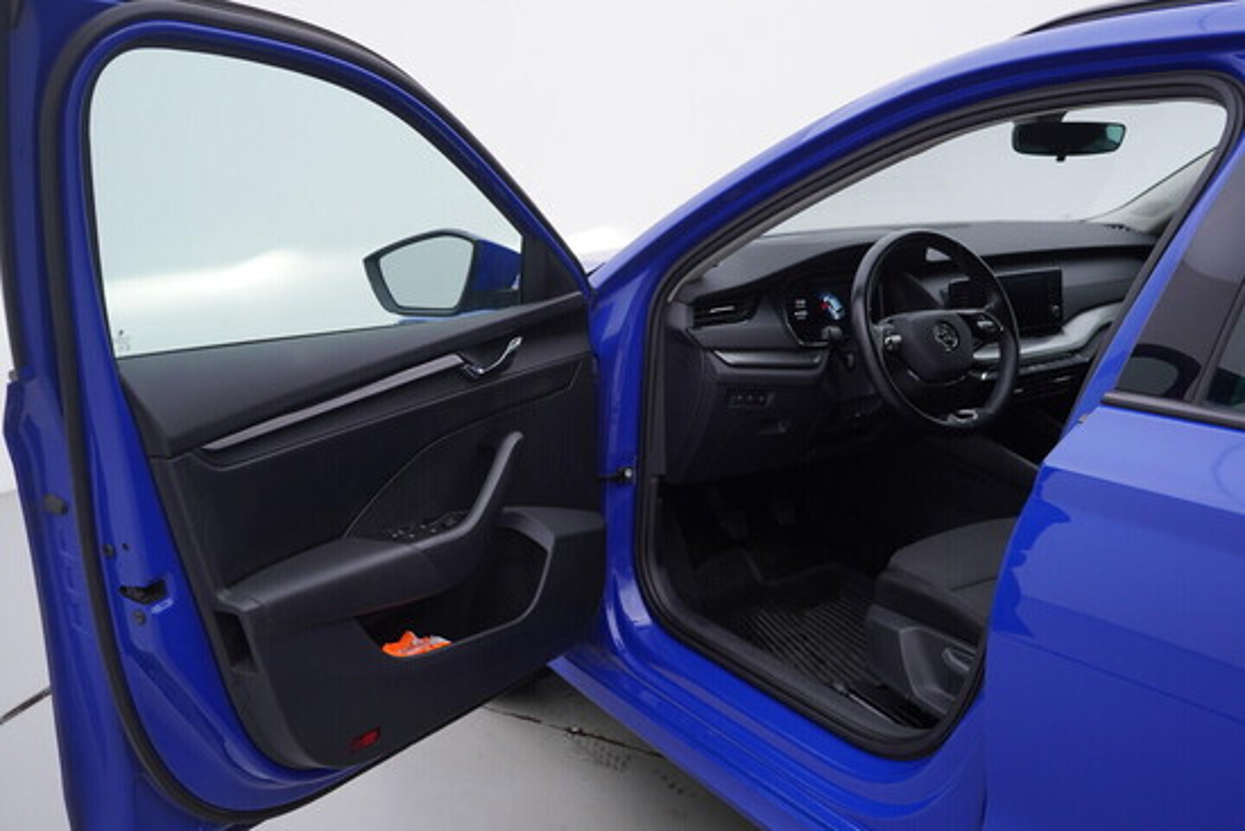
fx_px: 1245
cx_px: 622
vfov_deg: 36.9
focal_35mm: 36
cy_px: 416
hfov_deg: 53.1
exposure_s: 1/60
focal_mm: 24
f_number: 3.5
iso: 125
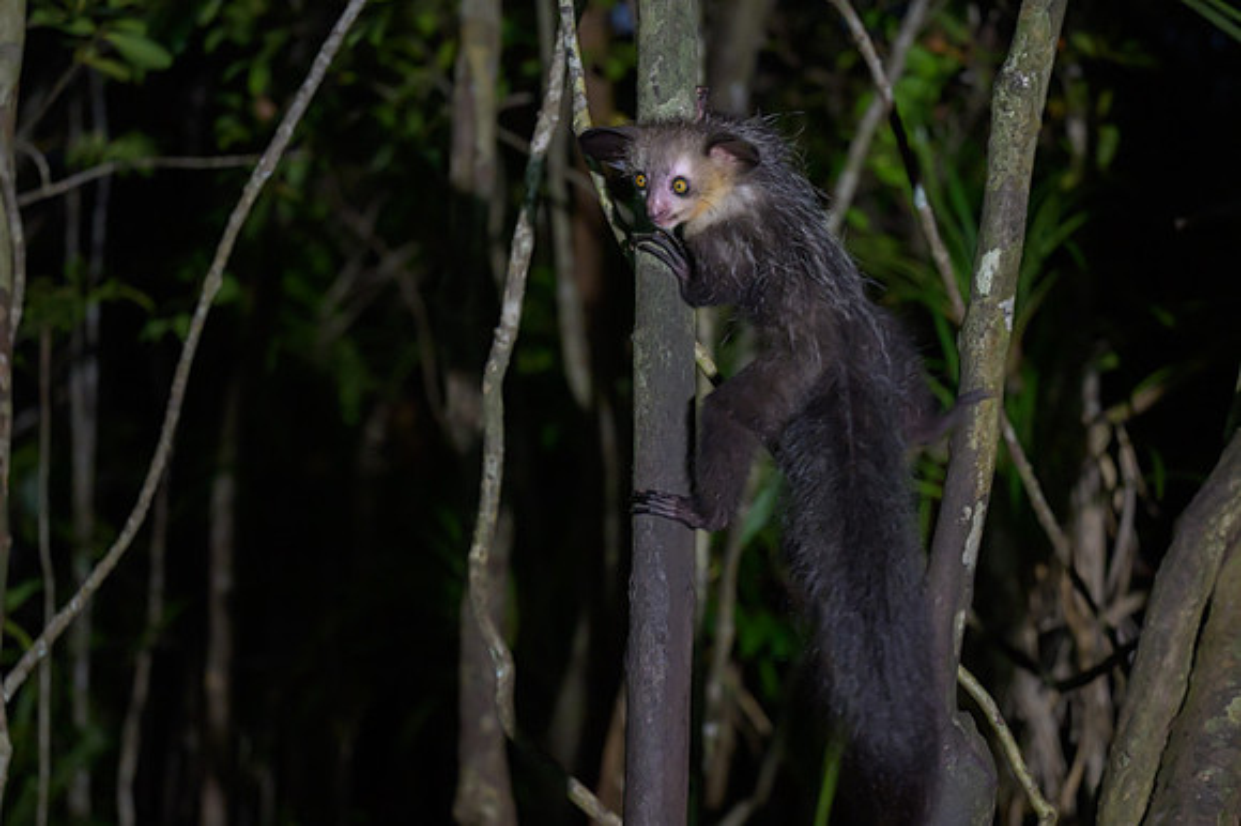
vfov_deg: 13.2
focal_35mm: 104
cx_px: 636
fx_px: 3574
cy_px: 394
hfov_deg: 19.7
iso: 5000
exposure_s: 1/50
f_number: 2.8
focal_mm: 88
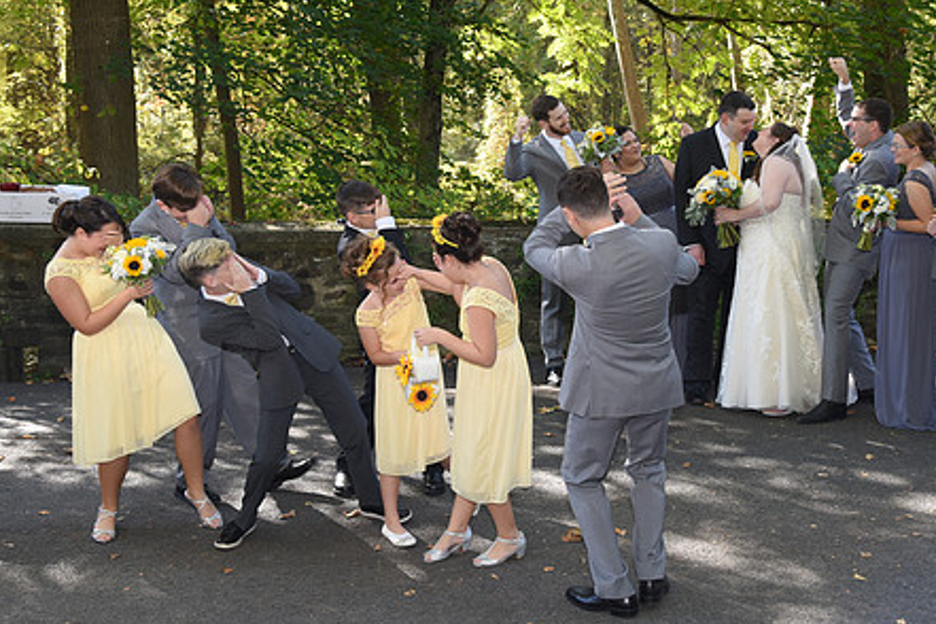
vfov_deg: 29.1
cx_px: 548
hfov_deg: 42.6
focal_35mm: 46
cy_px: 239
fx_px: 1196
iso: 640
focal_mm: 35
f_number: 5.6
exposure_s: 1/200
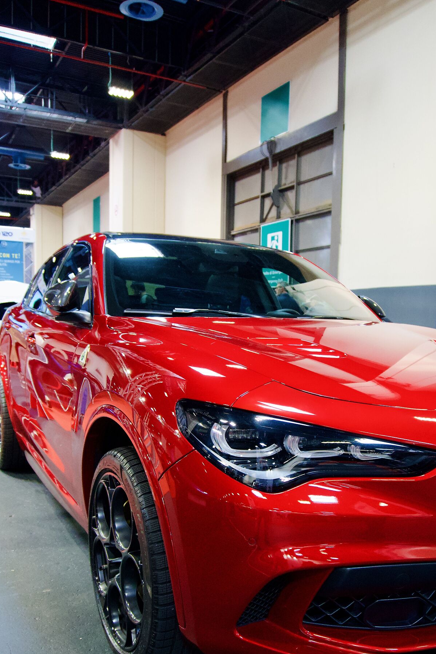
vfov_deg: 58.3
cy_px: 389
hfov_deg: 41.0
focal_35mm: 32
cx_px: 245
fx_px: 581
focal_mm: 16
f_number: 3.5
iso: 2500
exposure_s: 1/160
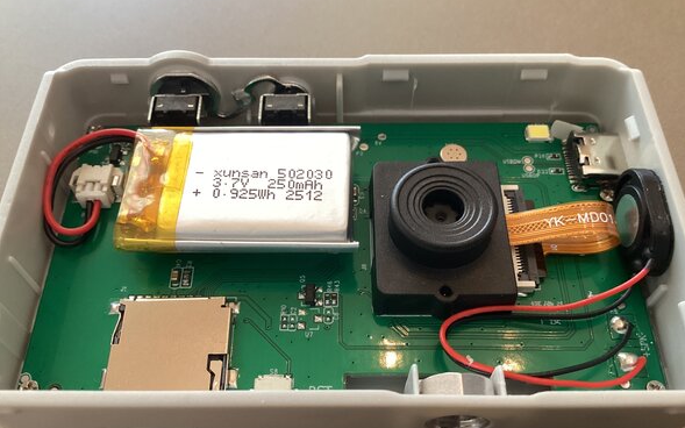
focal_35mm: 33
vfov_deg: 38.3
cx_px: 343
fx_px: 616
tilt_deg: -57.8
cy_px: 229
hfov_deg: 58.1
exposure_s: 1/33
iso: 320
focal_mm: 3.3
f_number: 2.4
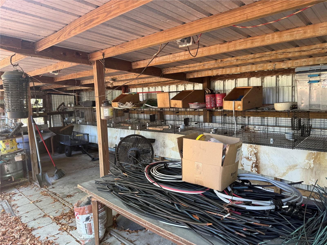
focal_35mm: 24
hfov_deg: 71.6
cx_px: 164
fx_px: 227
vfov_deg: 56.8
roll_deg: +2.1
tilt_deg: -5.9
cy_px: 122
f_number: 1.78
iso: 200
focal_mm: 6.76
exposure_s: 1/121
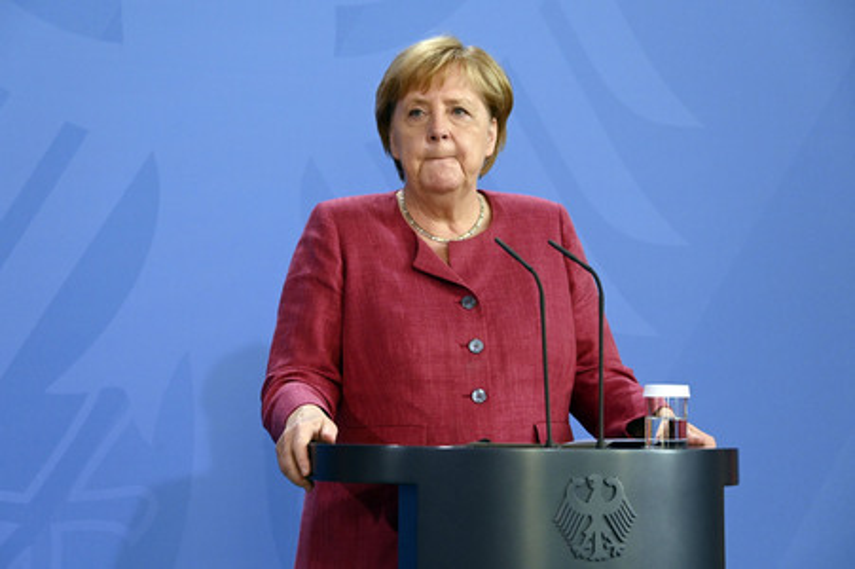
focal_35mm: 112
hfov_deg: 18.3
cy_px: 284
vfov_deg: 12.2
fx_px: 2658
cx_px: 428
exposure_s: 1/640
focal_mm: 112
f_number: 6.3
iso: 4000
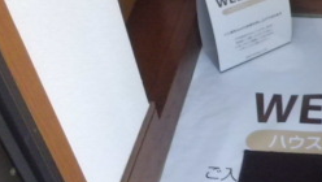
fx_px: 624
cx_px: 348
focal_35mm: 73
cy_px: 21
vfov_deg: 16.4
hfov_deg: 26.8
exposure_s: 1/60
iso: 200
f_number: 2.8
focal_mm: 4.7
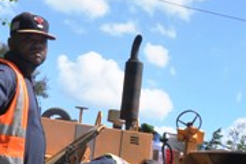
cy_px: 177
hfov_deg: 15.8
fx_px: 875
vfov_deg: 10.6
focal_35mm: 128
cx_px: 224
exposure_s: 1/200
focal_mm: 24
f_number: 11
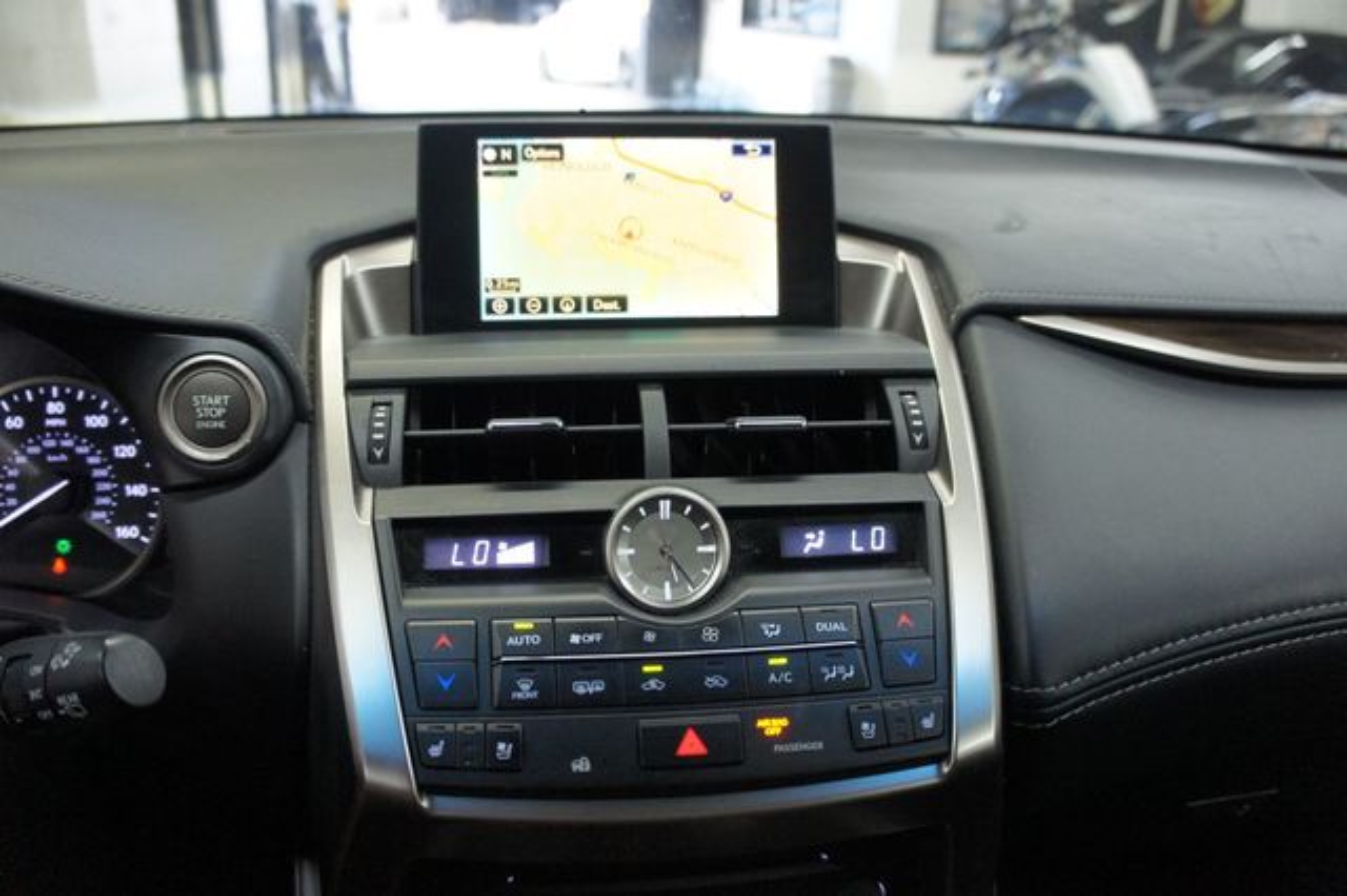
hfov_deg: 67.4
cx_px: 674
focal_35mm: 27
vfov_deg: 47.9
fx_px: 1010
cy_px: 448
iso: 1600
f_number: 3.5
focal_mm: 18
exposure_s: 1/100
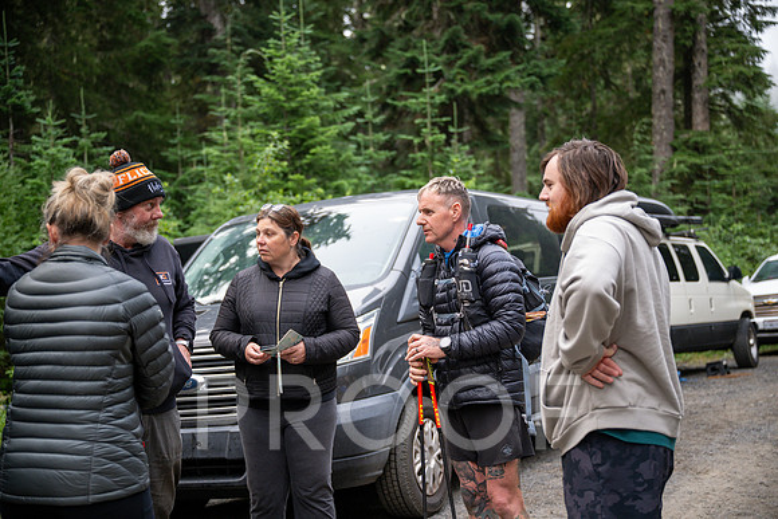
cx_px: 389
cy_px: 260
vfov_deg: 26.0
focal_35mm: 52
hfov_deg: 38.2
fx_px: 1124
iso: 1250
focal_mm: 52
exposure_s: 1/320
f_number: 2.8
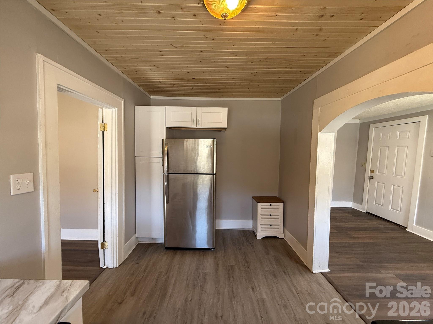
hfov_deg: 102.1
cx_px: 216
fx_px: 175
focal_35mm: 14
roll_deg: -0.5
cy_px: 162
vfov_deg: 85.7
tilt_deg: -3.9
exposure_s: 1/60
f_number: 2.2
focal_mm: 2.22
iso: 200
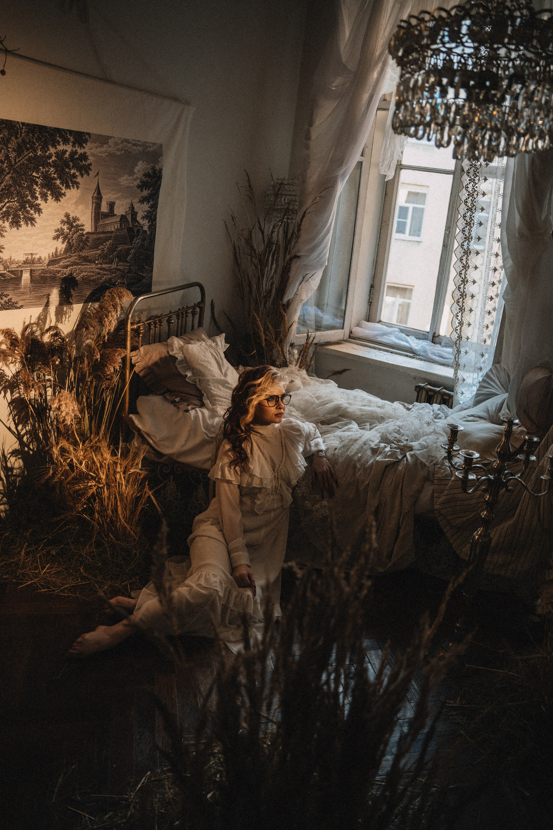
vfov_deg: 65.5
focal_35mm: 28
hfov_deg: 46.4
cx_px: 276
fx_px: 645
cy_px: 415
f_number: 2.8
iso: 800
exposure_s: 1/200
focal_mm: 28
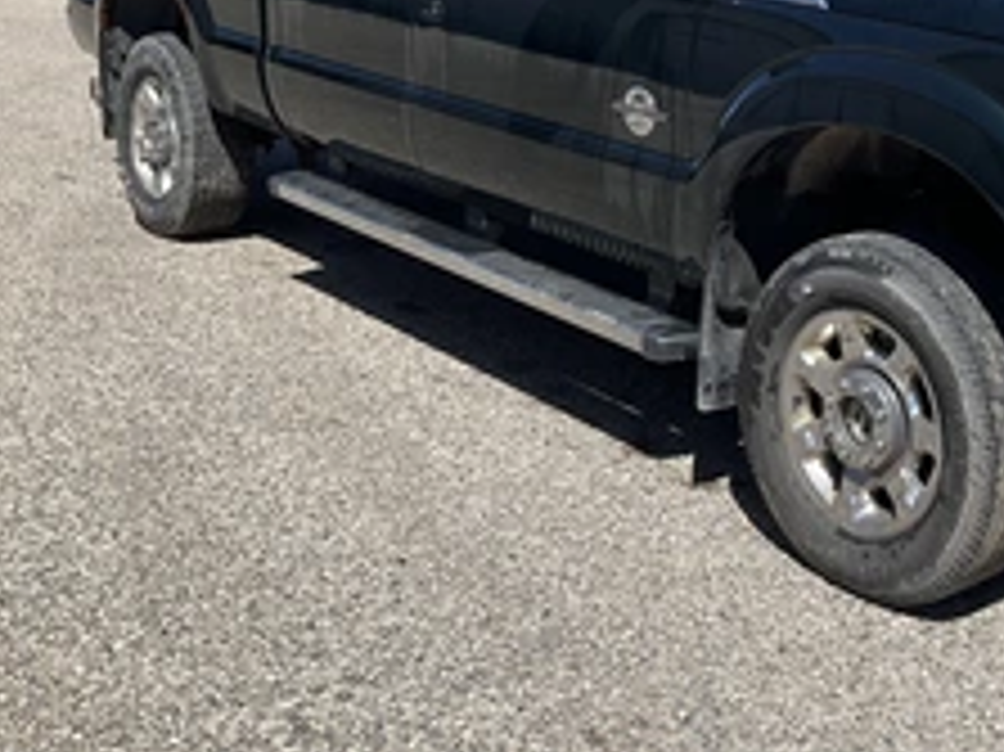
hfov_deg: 35.3
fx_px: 1507
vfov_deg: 27.1
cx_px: 846
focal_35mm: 52
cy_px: 90
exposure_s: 1/1451
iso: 25
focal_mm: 3
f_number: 1.8
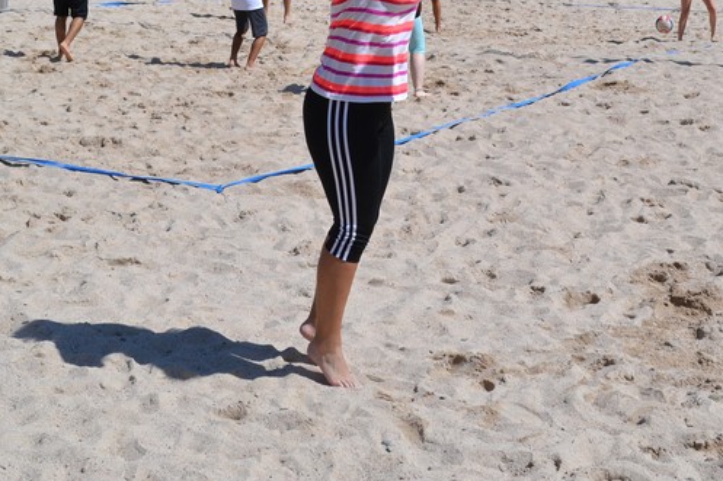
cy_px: 21
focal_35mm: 68
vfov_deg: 19.5
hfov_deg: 29.7
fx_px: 1365
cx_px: 371
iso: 400
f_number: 7.1
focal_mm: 22
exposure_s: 1/2000
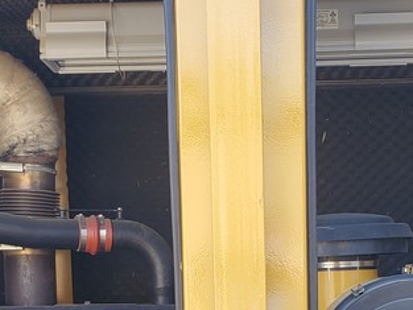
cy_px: 346
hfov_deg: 23.0
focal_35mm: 85
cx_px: 248
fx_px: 1015
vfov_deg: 16.8
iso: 50
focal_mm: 4.3
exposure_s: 1/143
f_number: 2.4
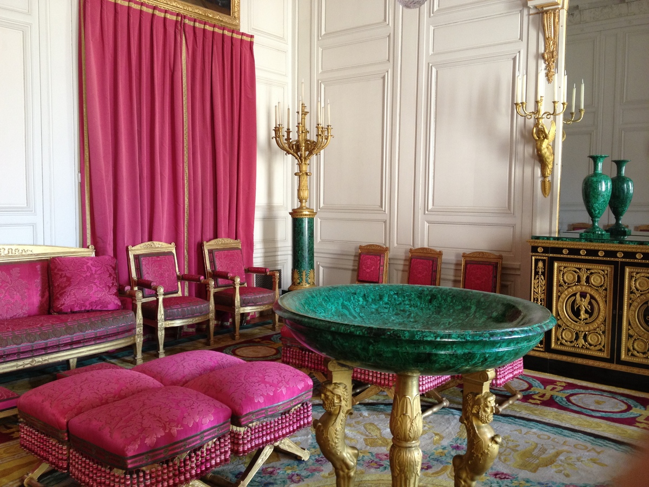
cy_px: 244
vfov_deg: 40.7
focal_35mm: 35
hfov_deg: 52.6
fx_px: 656
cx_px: 324
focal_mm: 4.28
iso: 100
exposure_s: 1/20
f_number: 2.4
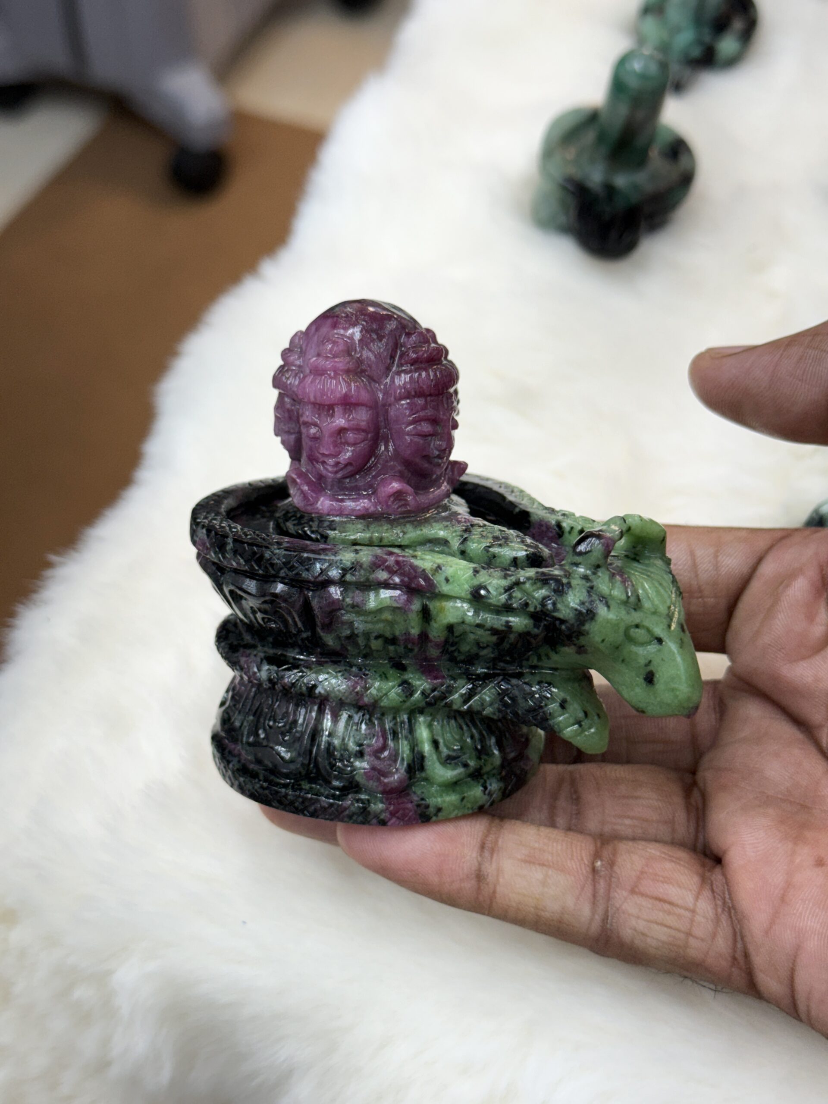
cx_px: 414
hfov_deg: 30.3
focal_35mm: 48
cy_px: 552
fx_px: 1531
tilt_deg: -47.3
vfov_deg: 39.7
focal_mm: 6.76
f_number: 1.78
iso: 50
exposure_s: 1/136
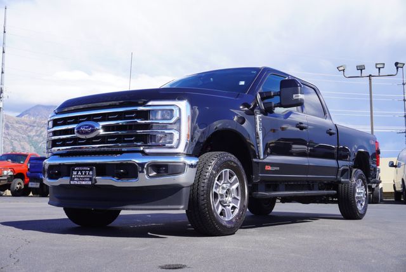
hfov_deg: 44.9
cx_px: 203
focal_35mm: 44
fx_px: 491
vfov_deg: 30.9
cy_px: 136
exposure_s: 1/125
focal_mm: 29
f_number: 9
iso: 100
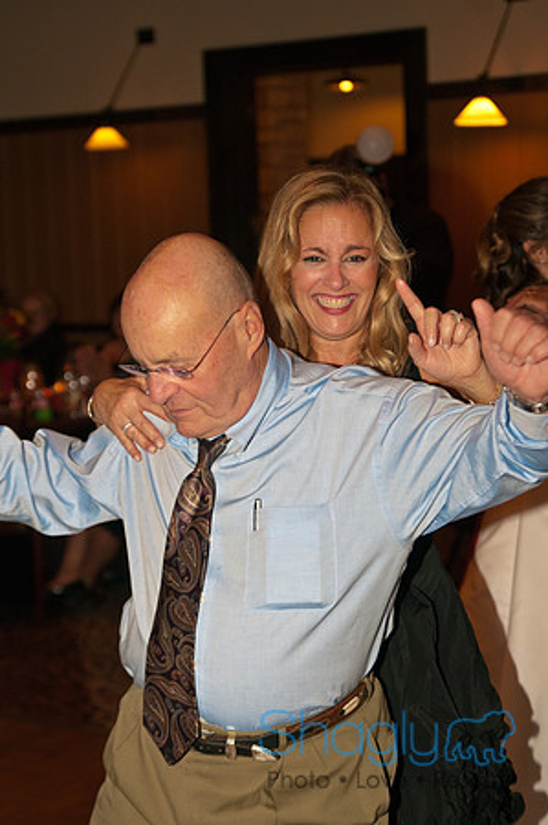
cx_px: 274
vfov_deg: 26.0
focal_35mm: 78
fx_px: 1785
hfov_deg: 17.5
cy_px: 412
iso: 400
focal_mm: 52
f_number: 3.2
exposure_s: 1/200
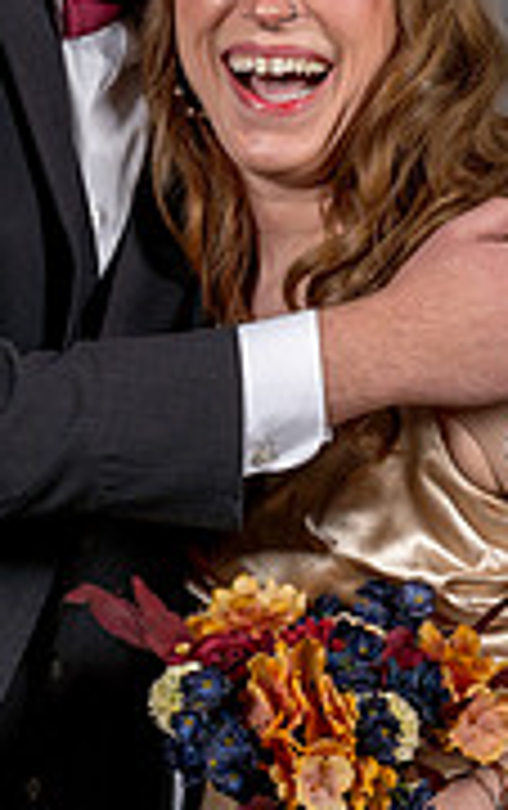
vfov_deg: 14.9
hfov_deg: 9.4
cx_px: 198
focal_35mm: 140
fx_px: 3091
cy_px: 202
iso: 100
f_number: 5
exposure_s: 1/160
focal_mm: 55
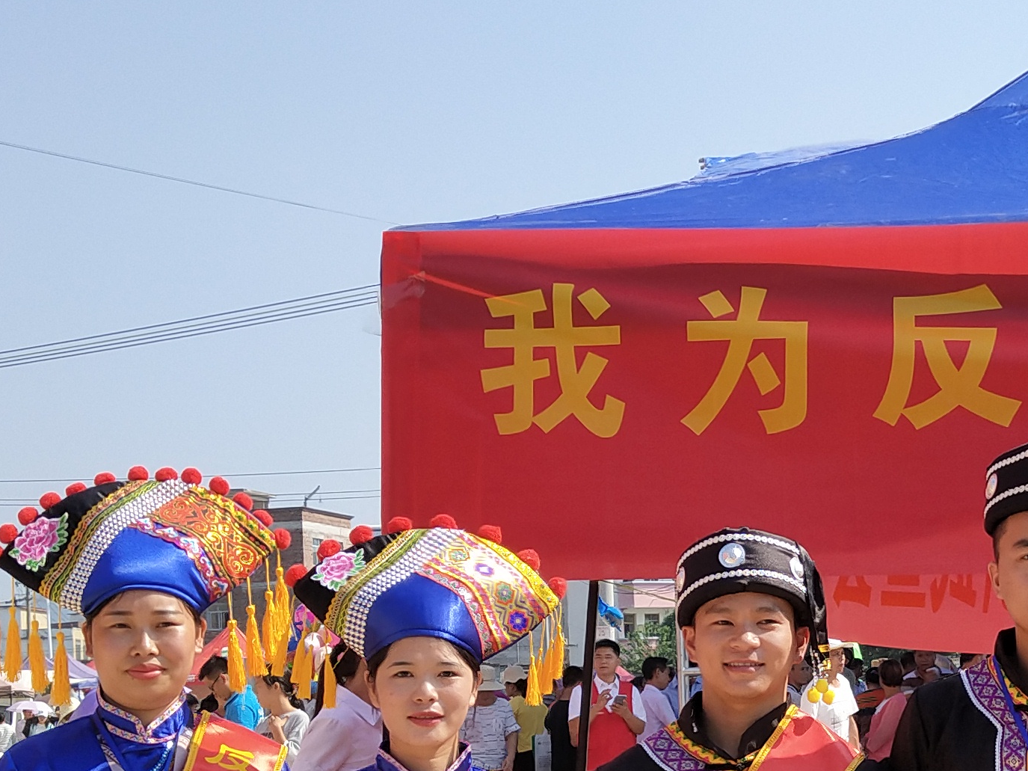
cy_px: 670
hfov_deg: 22.0
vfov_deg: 16.6
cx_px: 798
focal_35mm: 88
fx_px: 2613
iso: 123
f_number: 1.8
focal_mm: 3.95
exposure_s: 1/2250
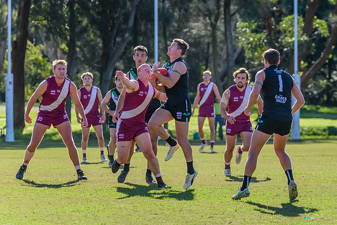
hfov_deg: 7.2
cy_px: 110
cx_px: 212
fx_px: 2662
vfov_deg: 4.8
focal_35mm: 284
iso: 800
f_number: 6.3
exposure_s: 1/1600
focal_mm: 210
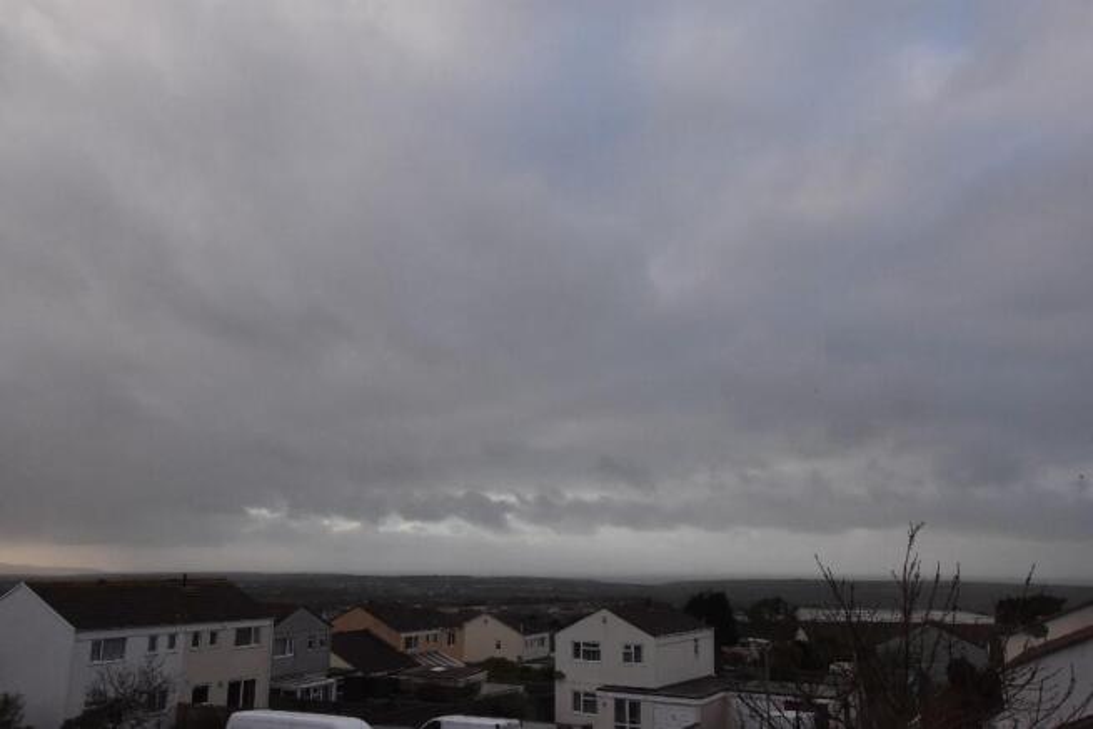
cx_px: 546
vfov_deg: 43.6
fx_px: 911
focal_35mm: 30
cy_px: 364
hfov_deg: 61.9
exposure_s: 1/500
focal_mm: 20
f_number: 8
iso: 800
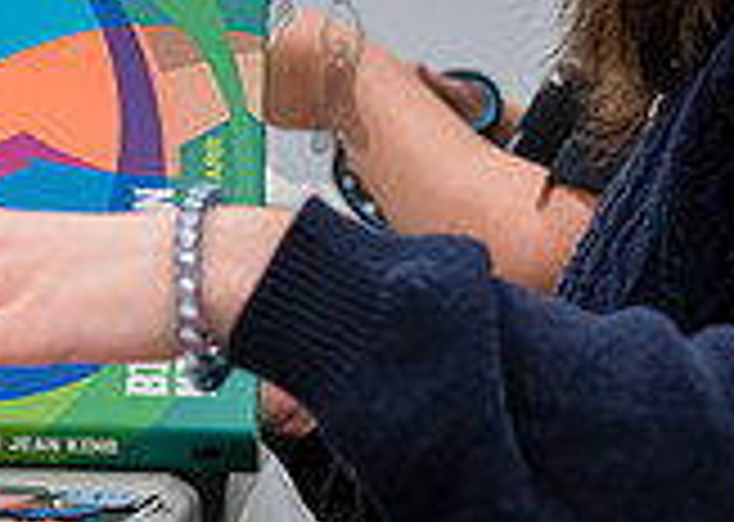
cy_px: 169
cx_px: 309
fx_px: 4997
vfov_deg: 6.0
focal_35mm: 240
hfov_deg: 8.4
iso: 4000
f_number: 4
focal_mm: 58
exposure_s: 1/400
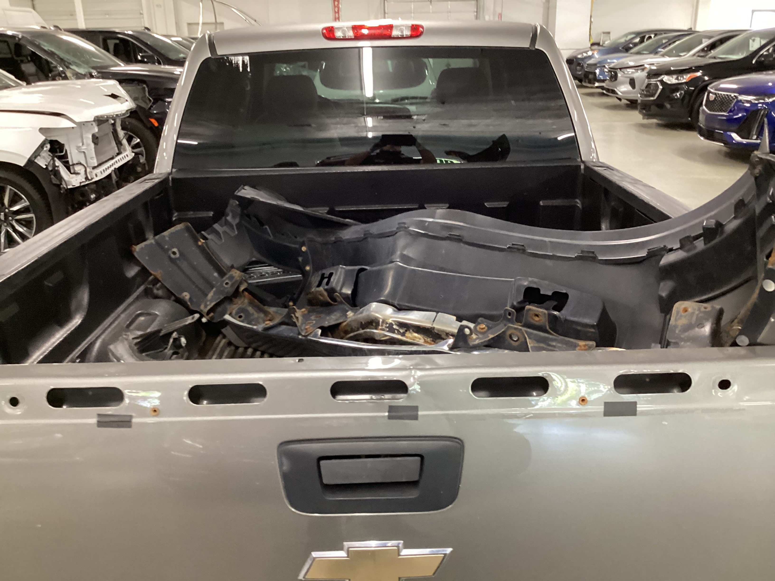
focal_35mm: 31
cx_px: 388
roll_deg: +0.3
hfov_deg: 58.4
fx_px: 694
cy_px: 290
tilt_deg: -21.9
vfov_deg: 45.4
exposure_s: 1/33
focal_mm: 3.3
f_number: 2.4
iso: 320
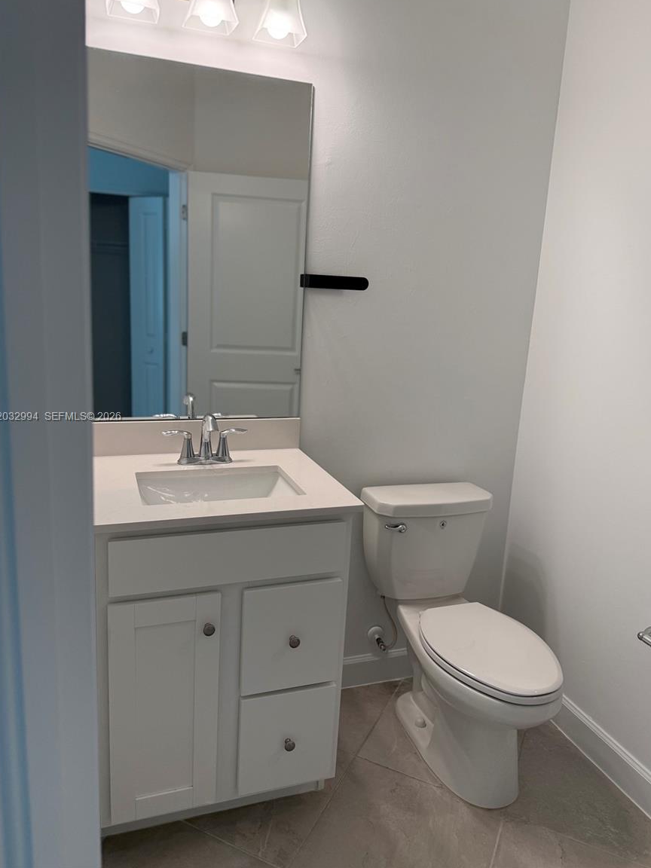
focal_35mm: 25
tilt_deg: -11.2
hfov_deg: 54.9
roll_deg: -3.4
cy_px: 417
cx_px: 321
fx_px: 627
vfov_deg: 69.4
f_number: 1.78
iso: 125
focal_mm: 6.76
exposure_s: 1/227
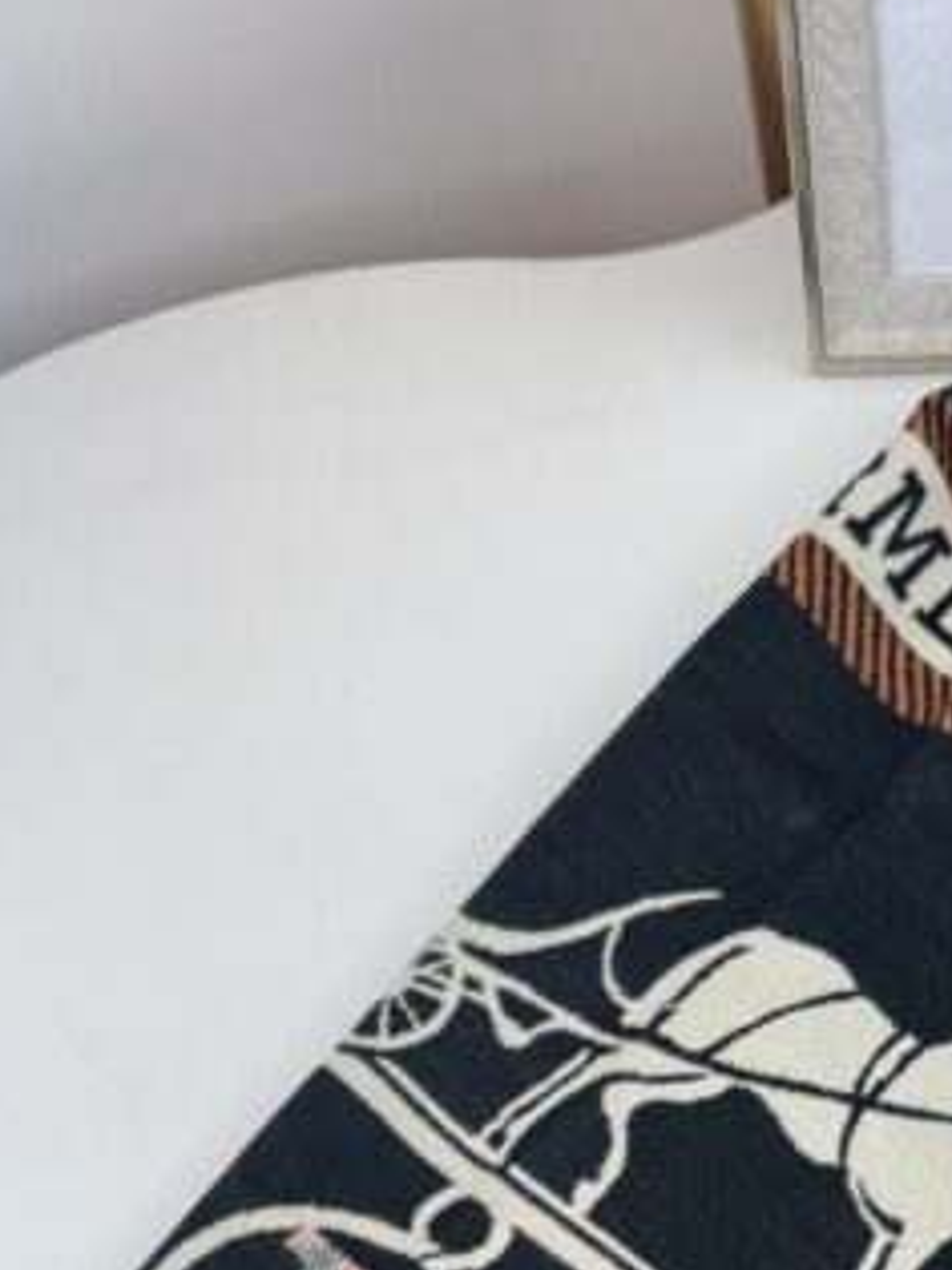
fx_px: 2238
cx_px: 972
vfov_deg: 28.1
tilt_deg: -71.0
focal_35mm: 61
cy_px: 1480
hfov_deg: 23.0
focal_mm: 6.76
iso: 64
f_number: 1.78
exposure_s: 1/182
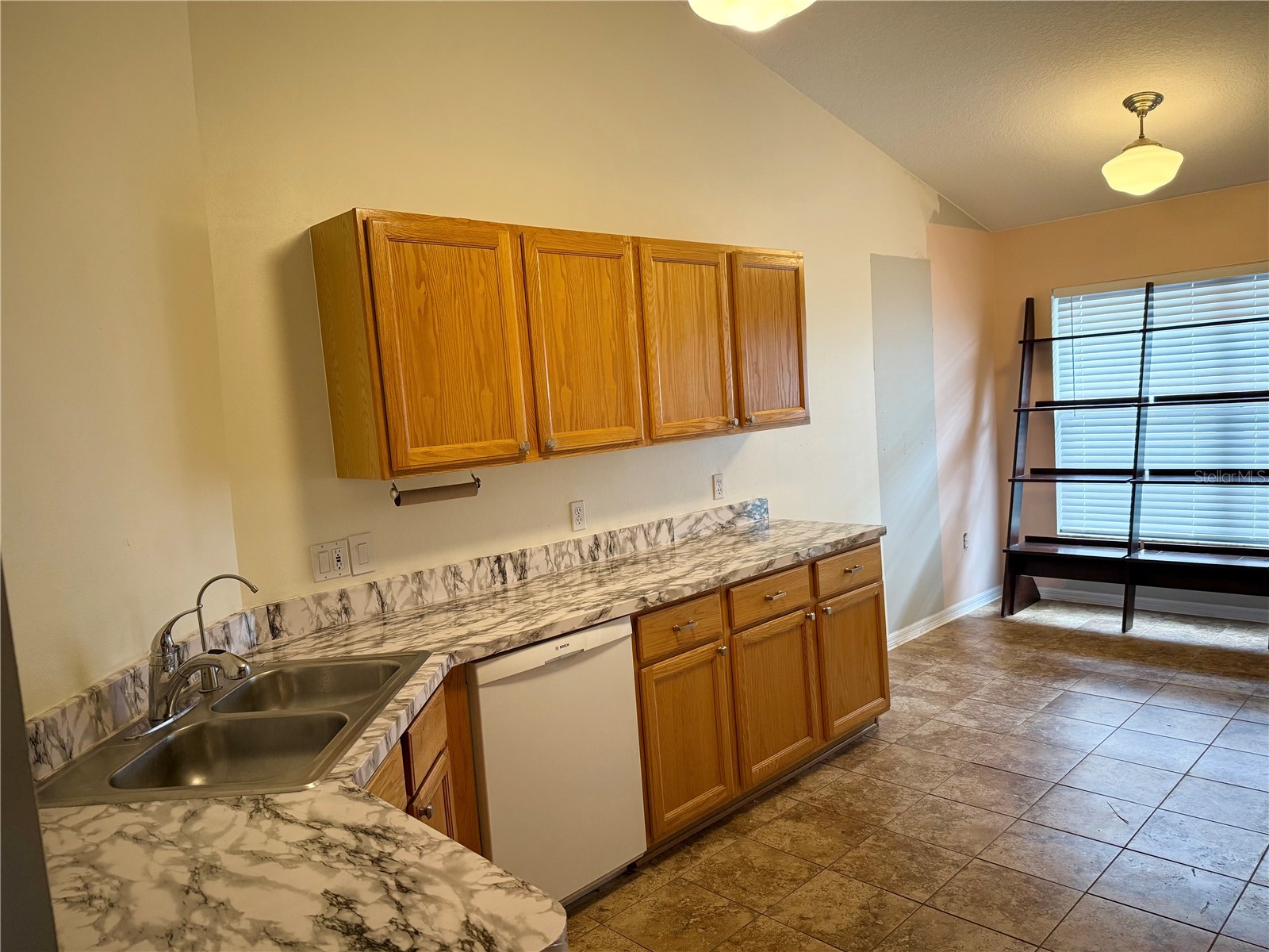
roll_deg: +4.0
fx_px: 880
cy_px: 476
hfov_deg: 71.6
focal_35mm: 24
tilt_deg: -5.2
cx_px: 634
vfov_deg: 56.8
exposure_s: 1/120
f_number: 1.78
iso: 320
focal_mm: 6.76
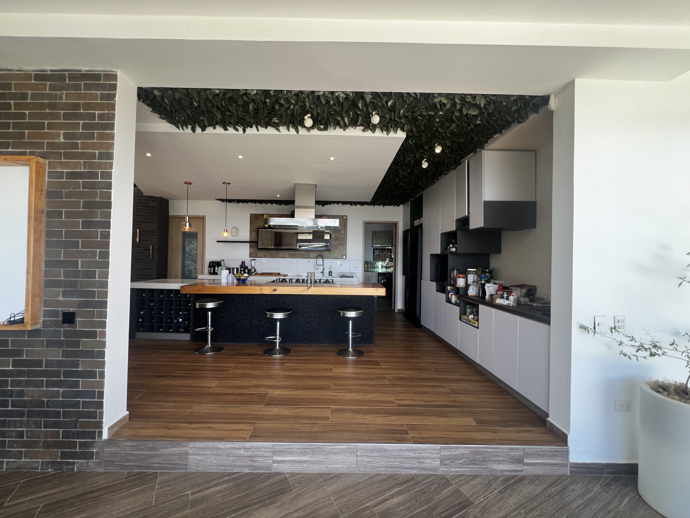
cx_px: 345
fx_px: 259
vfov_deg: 89.9
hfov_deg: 106.2
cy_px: 259
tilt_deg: +0.4
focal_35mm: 13
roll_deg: -0.3
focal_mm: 1.57
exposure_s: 1/99
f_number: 1.8
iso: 64
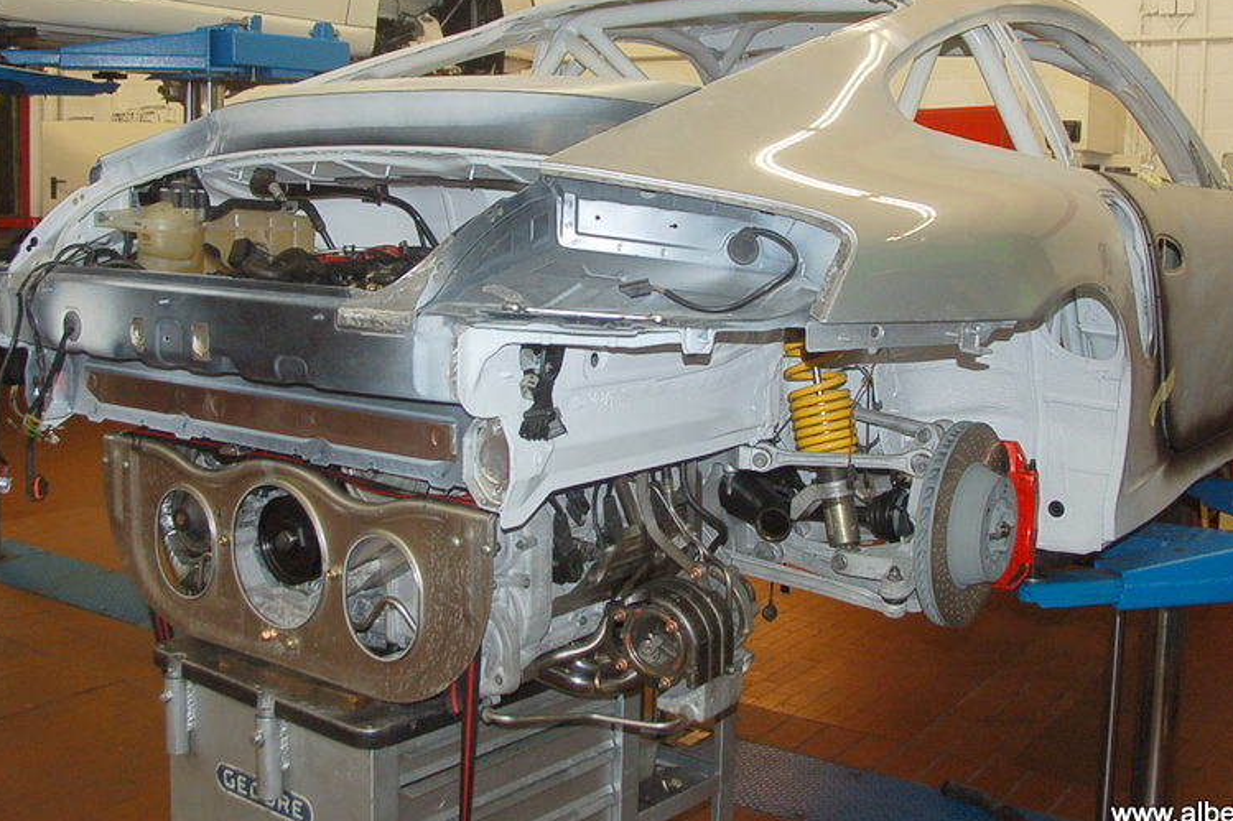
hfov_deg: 47.4
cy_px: 302
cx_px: 649
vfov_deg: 32.4
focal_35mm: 41
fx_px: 1404
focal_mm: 20
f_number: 3.8
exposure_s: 1/60
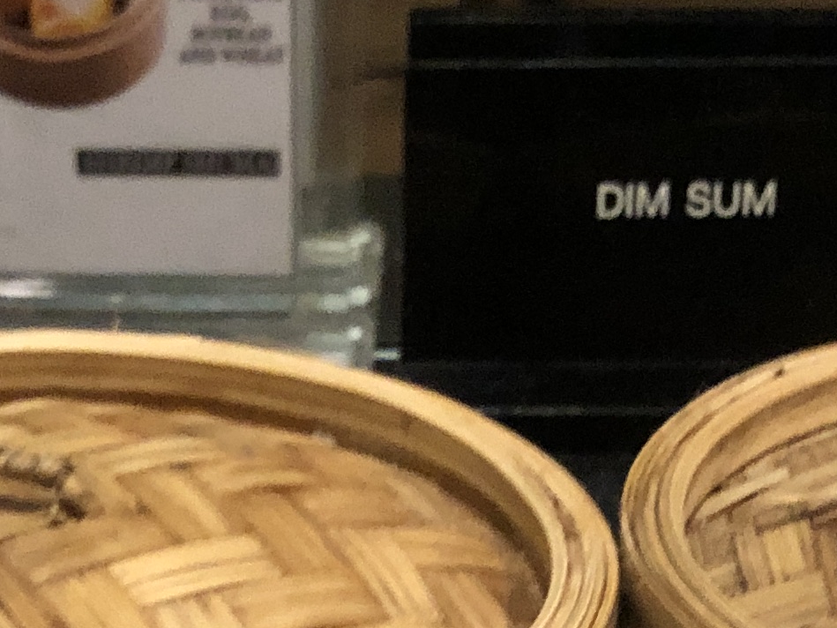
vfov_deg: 12.0
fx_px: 2878
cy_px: 903
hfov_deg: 16.5
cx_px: 226
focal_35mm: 119
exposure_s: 1/14
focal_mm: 3.99
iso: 100
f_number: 1.8
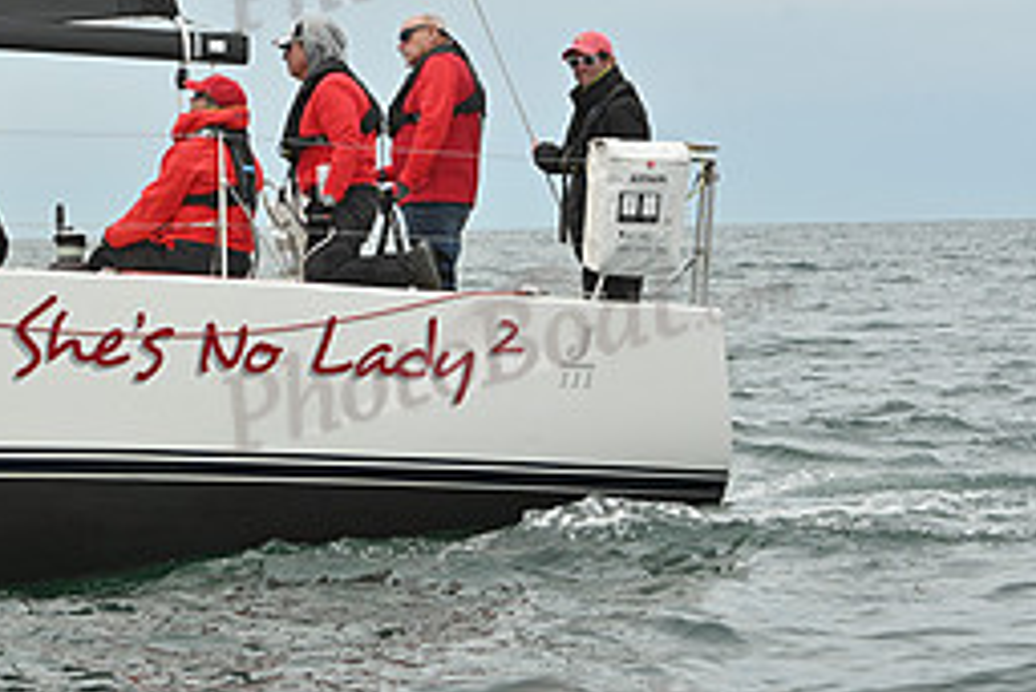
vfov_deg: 7.6
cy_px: 196
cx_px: 16
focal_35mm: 181
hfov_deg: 11.2
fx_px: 5212
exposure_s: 1/1000
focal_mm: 80
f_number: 8
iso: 320
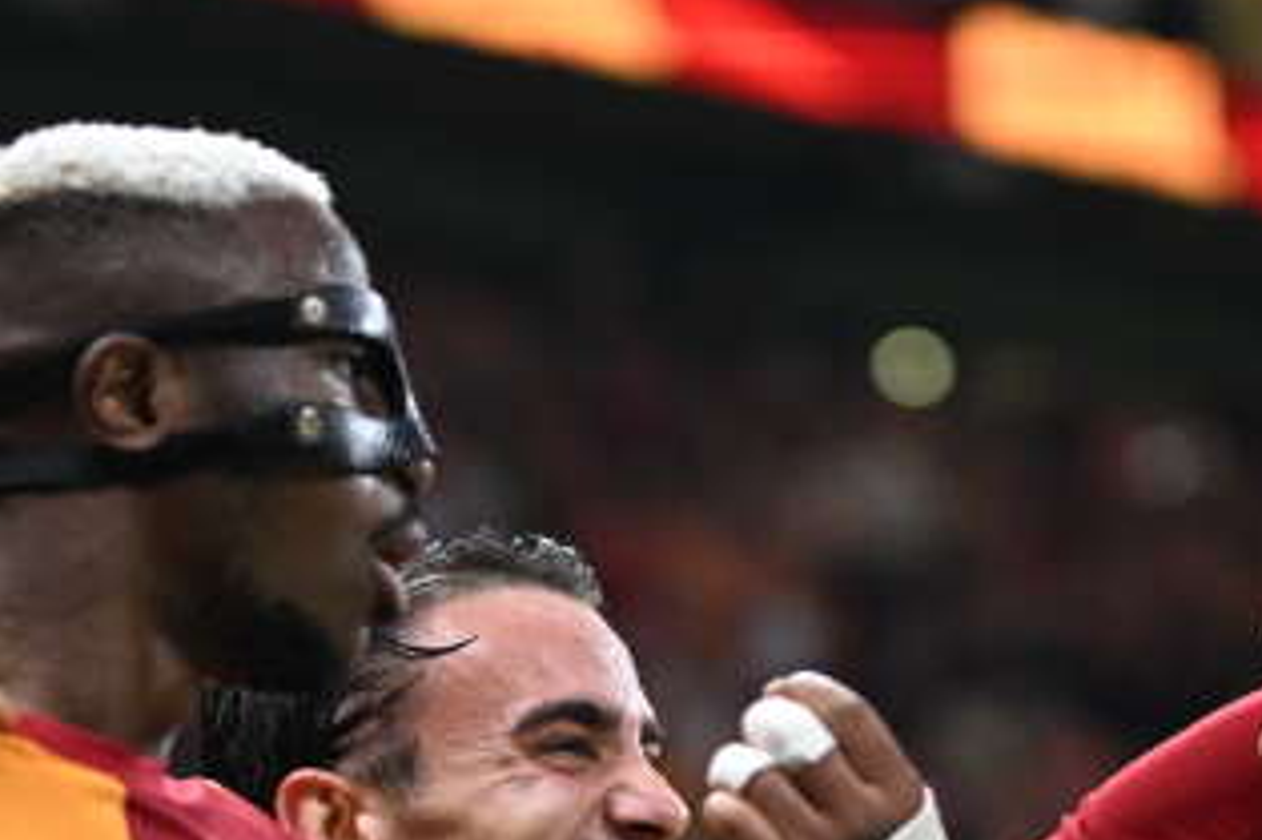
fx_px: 7147
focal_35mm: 204
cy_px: 991
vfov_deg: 6.7
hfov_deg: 10.1
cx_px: 510
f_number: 1.2
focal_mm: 50
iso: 800
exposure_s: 1/2500
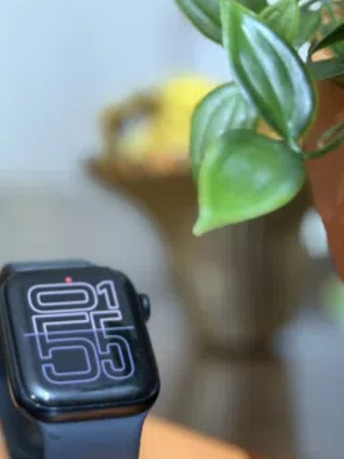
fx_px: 755
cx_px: 145
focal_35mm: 57
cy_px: 266
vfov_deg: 33.7
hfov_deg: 25.6
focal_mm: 6.76
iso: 250
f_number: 1.78
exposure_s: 1/33
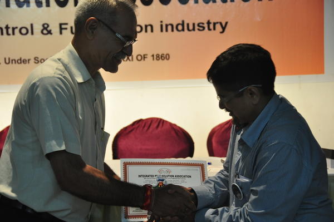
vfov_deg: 14.0
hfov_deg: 20.9
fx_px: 904
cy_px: 111
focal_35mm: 98
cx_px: 167
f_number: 5
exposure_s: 1/50
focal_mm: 65
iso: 800
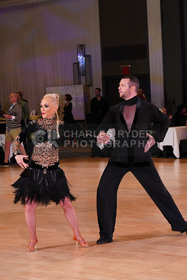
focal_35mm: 105
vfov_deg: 19.5
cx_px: 94
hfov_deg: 13.0
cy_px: 140
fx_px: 818
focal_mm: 105
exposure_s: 1/160
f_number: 5.6
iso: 1600
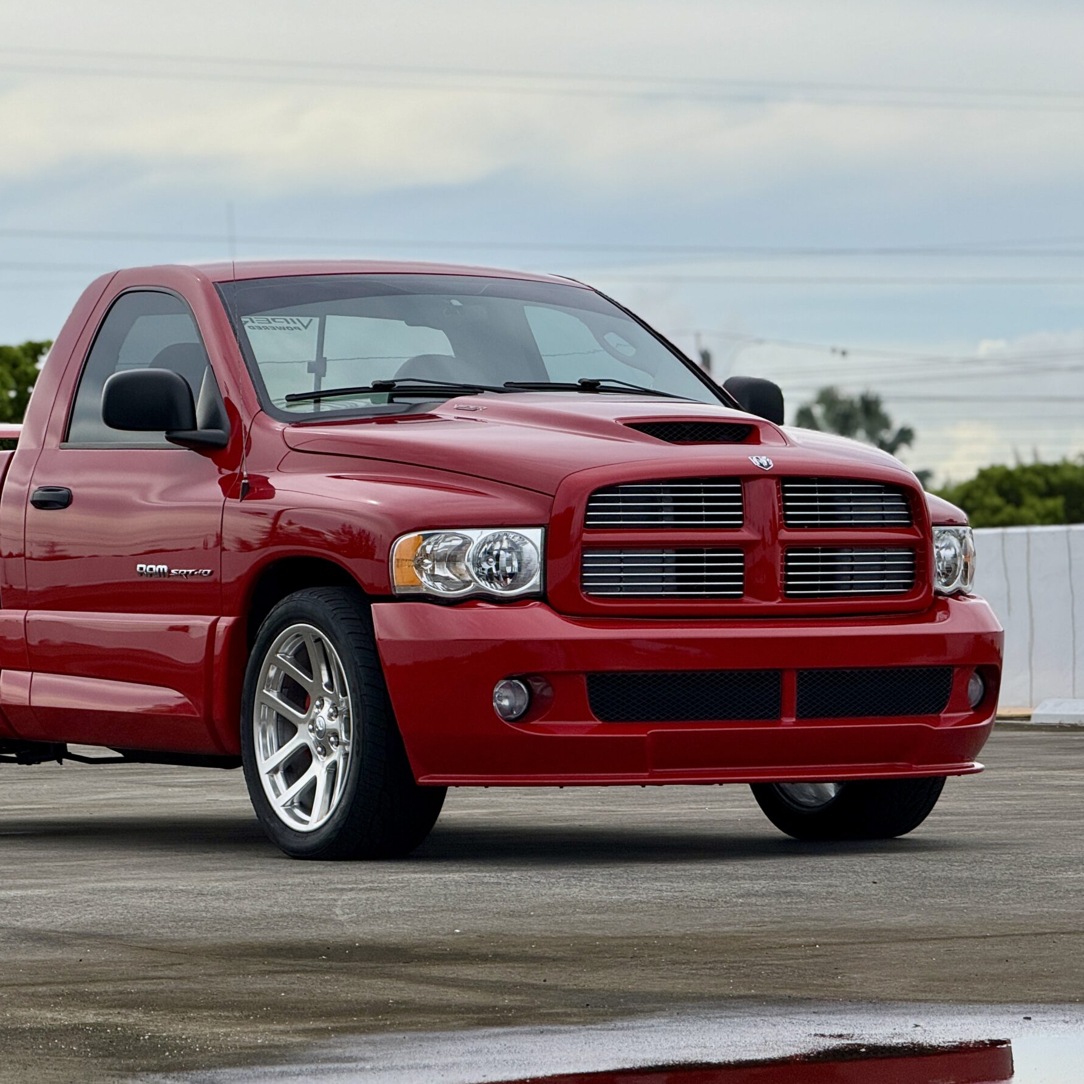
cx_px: 404
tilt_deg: +2.1
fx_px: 5385
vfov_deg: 11.5
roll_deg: +0.8
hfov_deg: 11.5
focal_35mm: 152
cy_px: 512
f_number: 2.8
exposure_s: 1/2083
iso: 50
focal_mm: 15.66
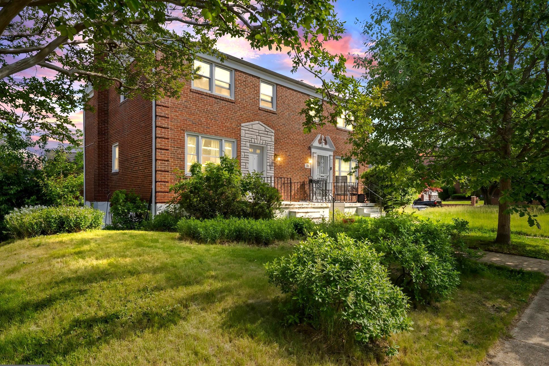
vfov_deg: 64.5
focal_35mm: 19
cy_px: 192
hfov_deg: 86.9
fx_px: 290
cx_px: 276
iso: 80
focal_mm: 12
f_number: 8
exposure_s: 1/200
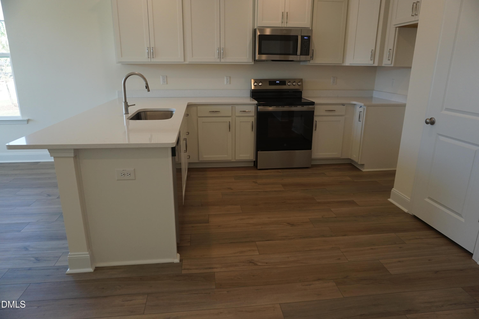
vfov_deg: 53.1
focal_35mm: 24
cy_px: 160
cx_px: 240
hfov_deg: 73.7
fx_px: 319
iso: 400
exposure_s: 1/160
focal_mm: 16
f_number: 4
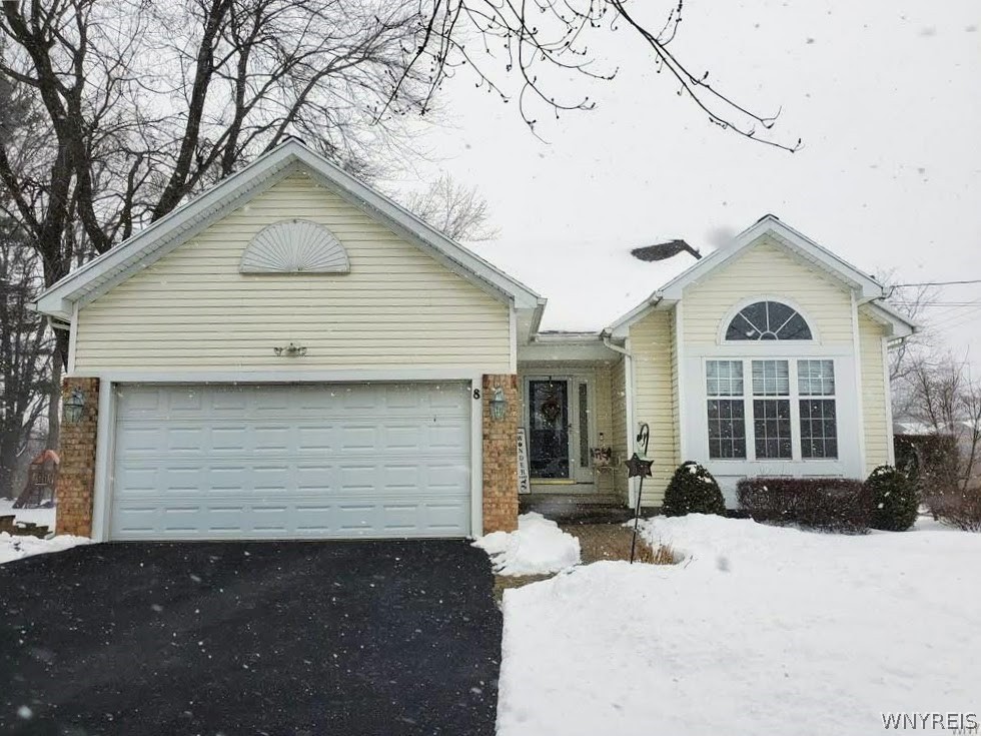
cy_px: 368
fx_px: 737
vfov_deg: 53.1
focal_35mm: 26
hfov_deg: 67.3
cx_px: 490
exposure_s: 1/551
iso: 50
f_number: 2.4
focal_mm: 4.3
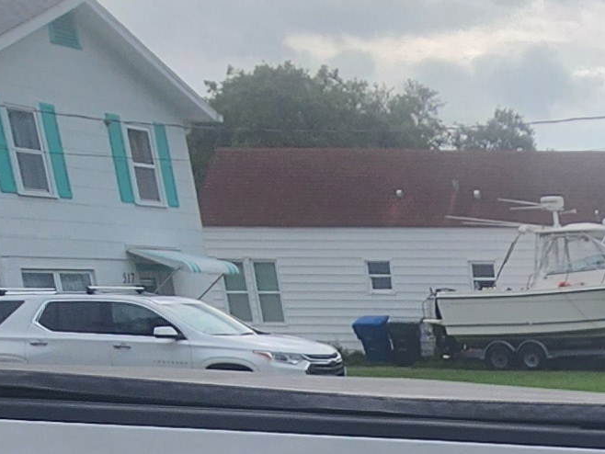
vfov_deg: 15.6
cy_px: 857
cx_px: 1078
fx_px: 1381
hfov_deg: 19.1
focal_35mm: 79
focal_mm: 2.2
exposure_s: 1/1554
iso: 50
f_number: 2.2
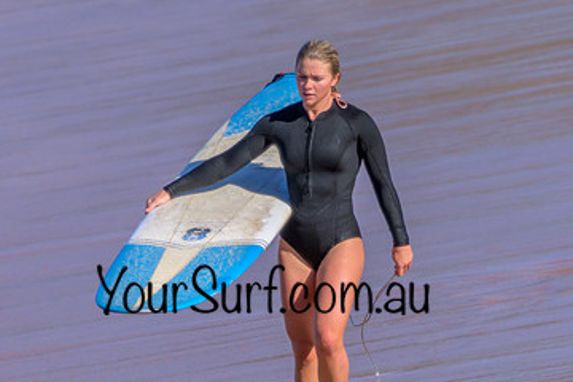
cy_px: 248
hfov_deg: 1.5
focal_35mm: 1386
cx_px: 329
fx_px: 22059
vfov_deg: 1.0
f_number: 11
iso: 900
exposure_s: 1/2000
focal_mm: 750
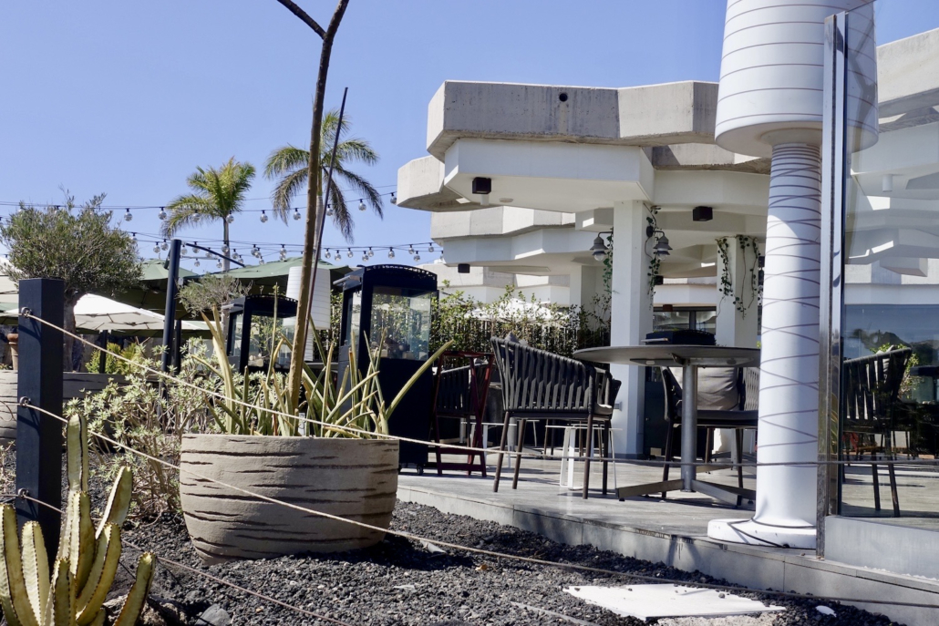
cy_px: 313
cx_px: 470
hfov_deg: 43.6
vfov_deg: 29.9
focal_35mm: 45
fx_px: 1174
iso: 125
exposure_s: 1/500
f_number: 5.6
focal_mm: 16.62
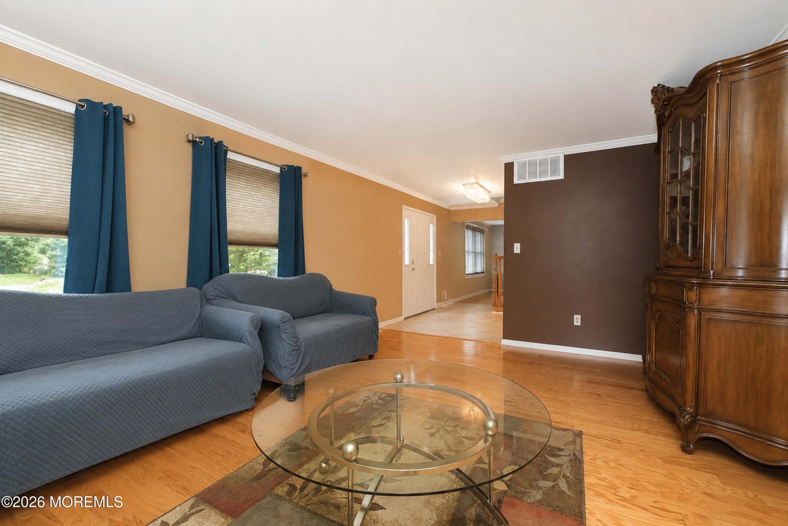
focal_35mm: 15
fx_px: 328
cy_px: 263
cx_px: 394
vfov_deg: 77.3
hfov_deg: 100.4
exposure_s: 1/60
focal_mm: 10
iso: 2000
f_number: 8
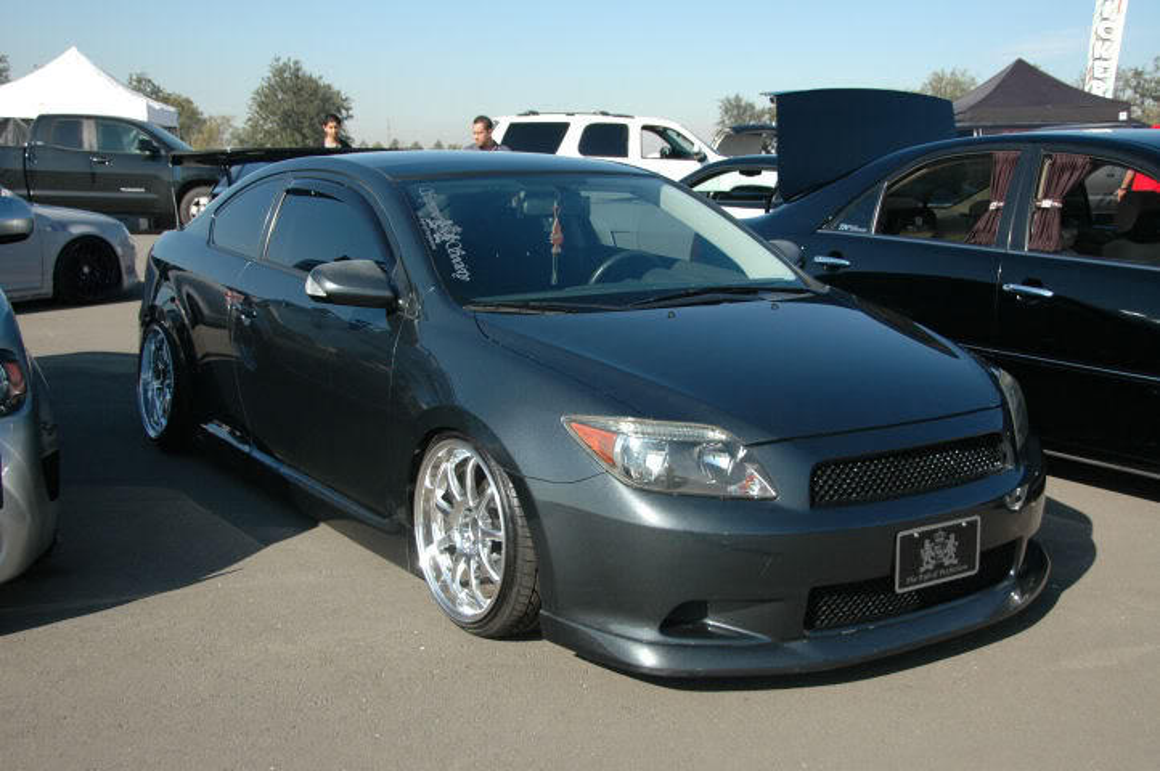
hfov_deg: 49.6
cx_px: 580
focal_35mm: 39
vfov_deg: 34.1
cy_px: 386
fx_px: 1255
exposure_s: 1/1250
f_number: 4.5
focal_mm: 26
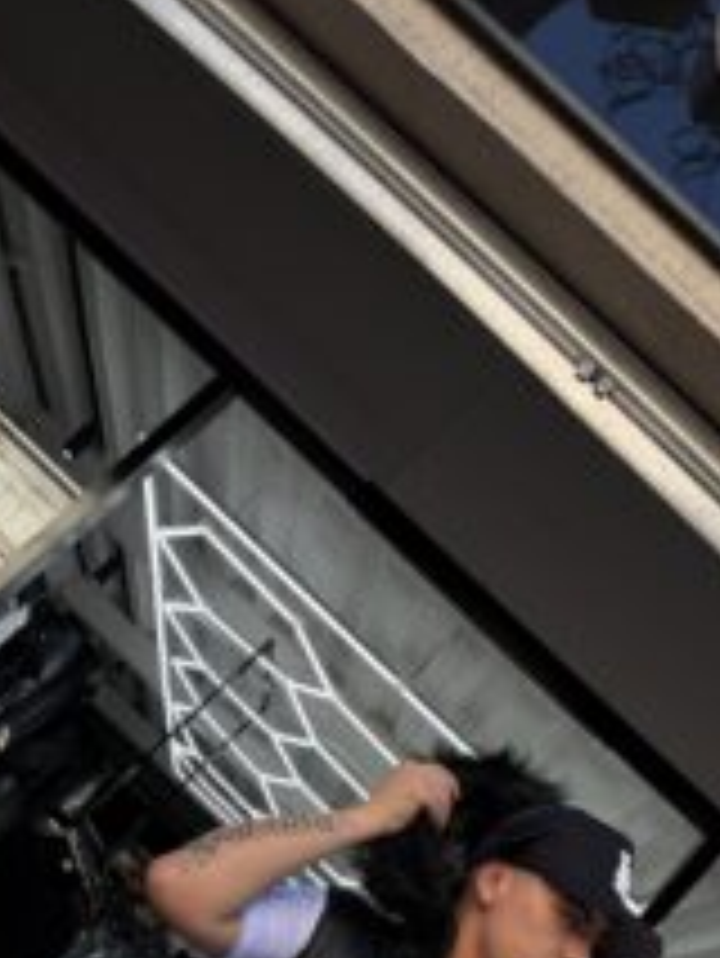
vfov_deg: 39.4
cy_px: 841
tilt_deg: +13.3
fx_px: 1247
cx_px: 396
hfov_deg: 32.2
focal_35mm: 45
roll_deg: -43.6
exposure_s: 1/478
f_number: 1.78
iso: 80
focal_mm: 6.76
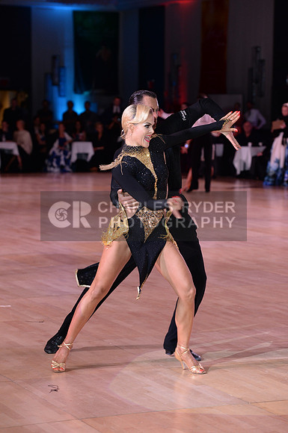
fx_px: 1324
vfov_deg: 18.6
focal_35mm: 110
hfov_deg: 12.4
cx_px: 144
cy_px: 216
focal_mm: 110
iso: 1600
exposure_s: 1/250
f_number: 4.5
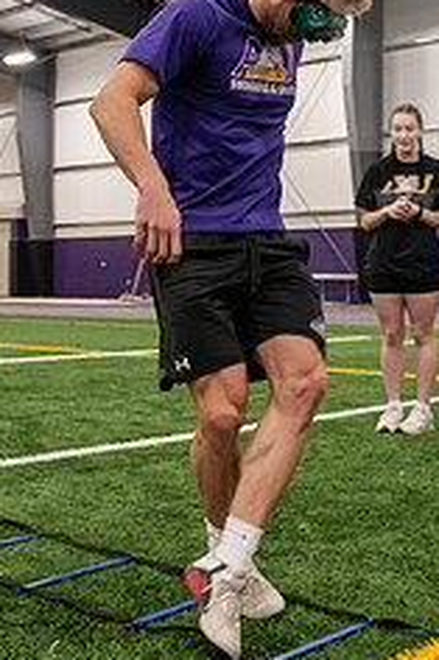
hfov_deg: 22.9
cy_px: 256
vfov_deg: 33.8
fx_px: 1081
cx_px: 246
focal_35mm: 59
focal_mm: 24
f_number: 3.5
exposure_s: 1/125
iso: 1600
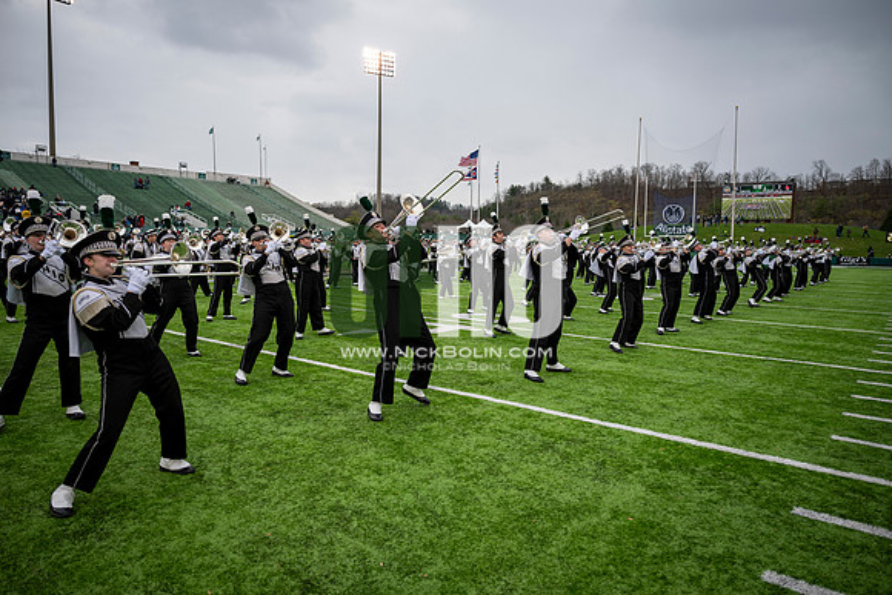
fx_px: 595
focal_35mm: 24
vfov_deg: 53.2
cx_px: 446
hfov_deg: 73.7
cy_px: 298
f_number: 2.8
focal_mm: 24
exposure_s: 1/500
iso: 100
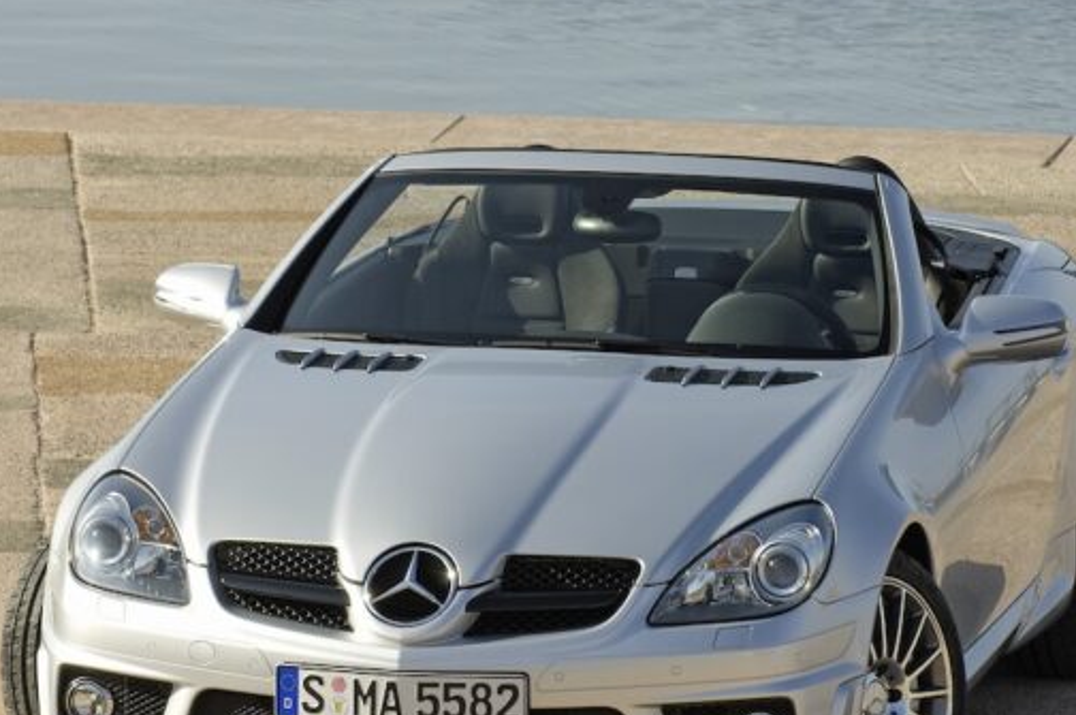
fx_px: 10928
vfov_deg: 3.7
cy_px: 385
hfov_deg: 5.6
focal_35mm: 366
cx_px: 553
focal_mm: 150
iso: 100
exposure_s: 1/80
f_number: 8
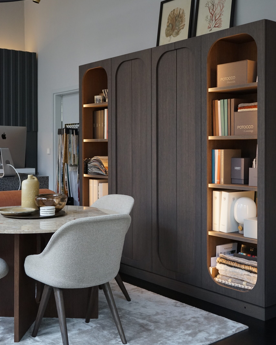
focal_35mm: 44
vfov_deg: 41.9
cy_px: 153
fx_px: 449
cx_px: 138
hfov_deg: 34.2
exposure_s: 1/160
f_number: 4
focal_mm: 39
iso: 2000
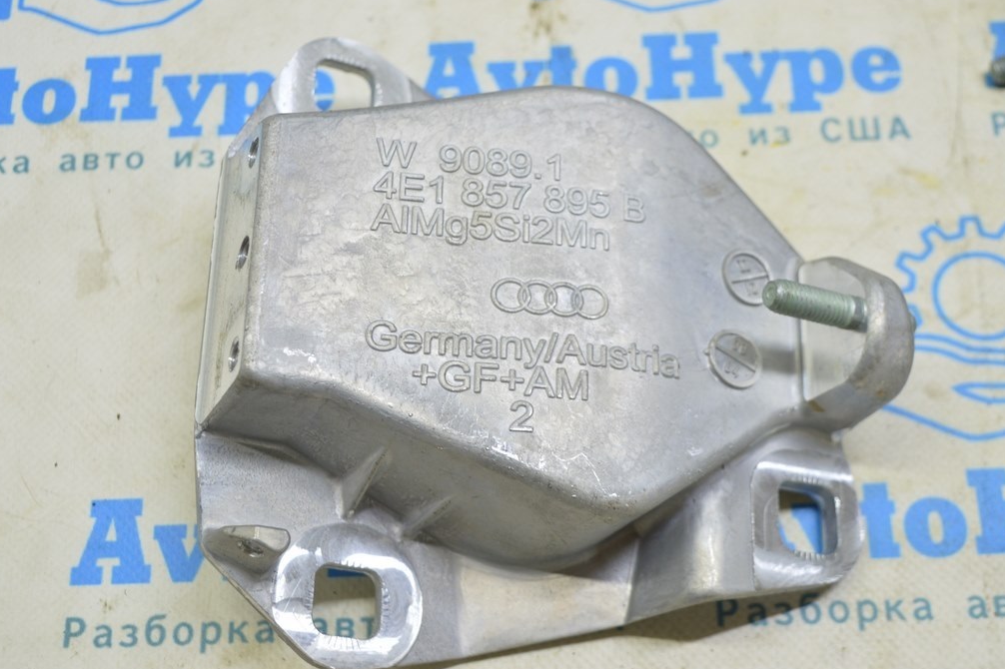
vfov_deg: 23.4
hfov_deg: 34.5
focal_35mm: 58
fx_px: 1619
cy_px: 337
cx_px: 500
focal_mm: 38
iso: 400
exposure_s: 1/20
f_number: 5.6
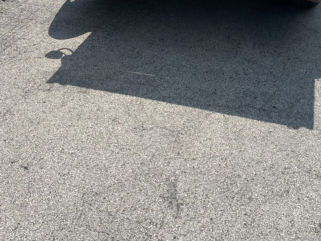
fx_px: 482
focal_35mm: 52
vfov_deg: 27.6
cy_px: 60
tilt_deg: -31.2
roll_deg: -0.2
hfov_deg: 36.5
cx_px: 210
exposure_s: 1/2959
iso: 32
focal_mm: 4.2
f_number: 1.6
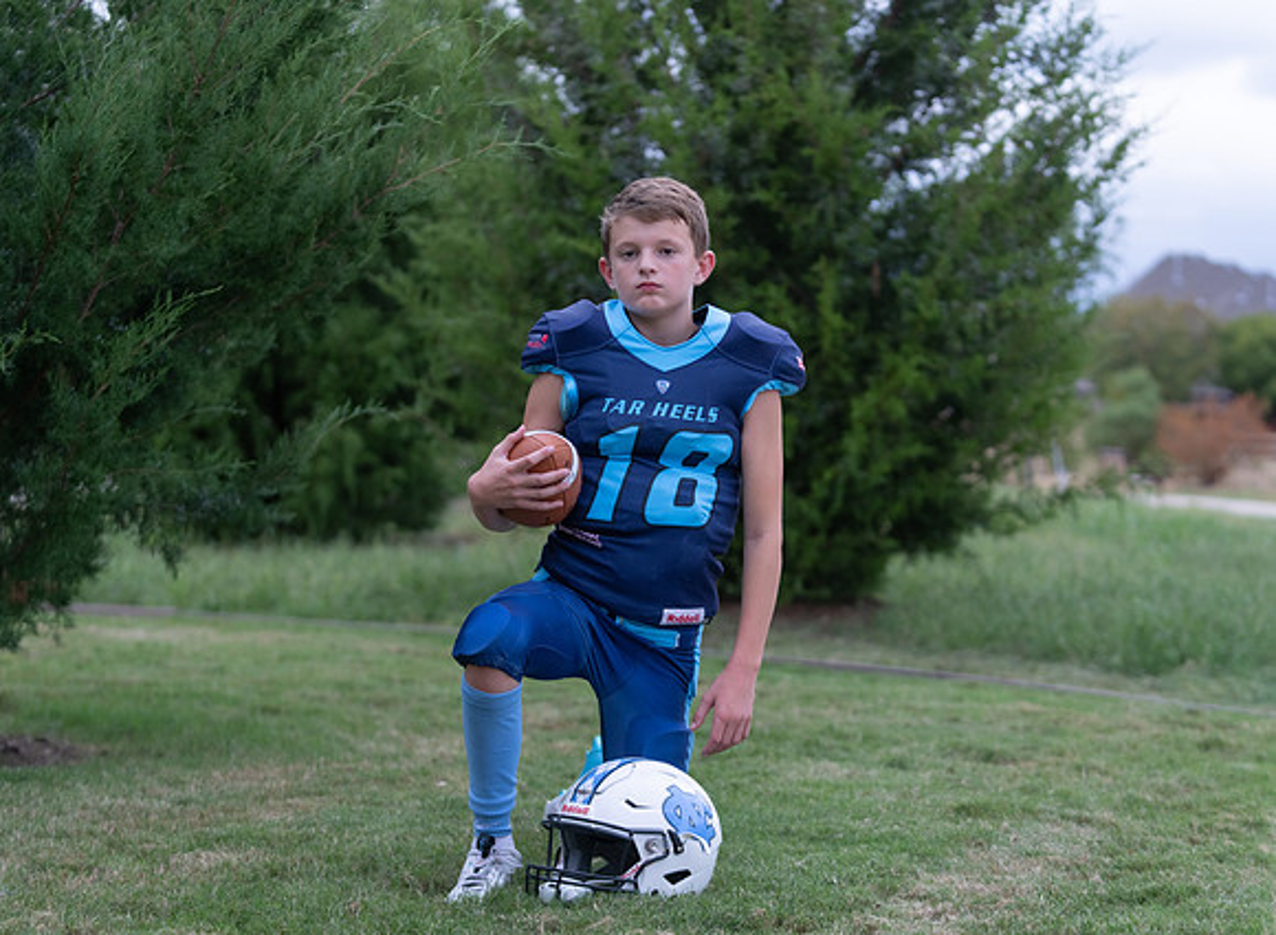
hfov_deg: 22.9
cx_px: 650
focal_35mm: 86
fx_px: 3143
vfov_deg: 16.9
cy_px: 475
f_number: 2.8
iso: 500
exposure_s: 1/320
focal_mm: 70
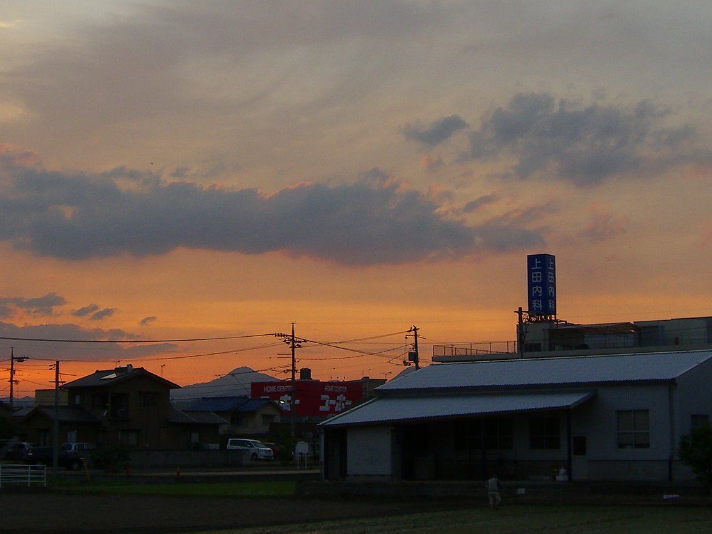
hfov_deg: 27.8
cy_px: 174
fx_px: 1440
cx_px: 363
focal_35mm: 70
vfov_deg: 20.9
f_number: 4
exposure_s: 1/100
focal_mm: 7.9
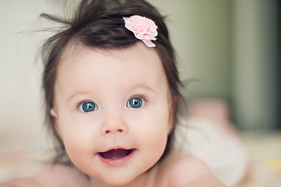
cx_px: 135
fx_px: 562
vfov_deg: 18.9
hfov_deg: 28.1
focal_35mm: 72
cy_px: 120
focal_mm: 50
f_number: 1.4
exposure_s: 1/125
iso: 200
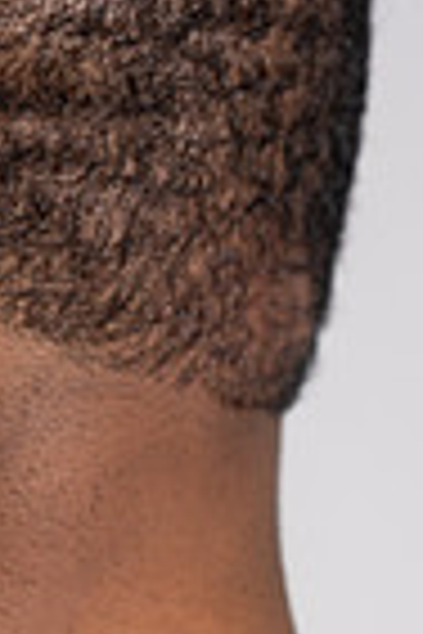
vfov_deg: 7.5
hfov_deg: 5.1
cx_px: -14
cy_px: 890
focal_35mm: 271
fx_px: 4776
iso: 200
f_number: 4
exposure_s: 1/160
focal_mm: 85
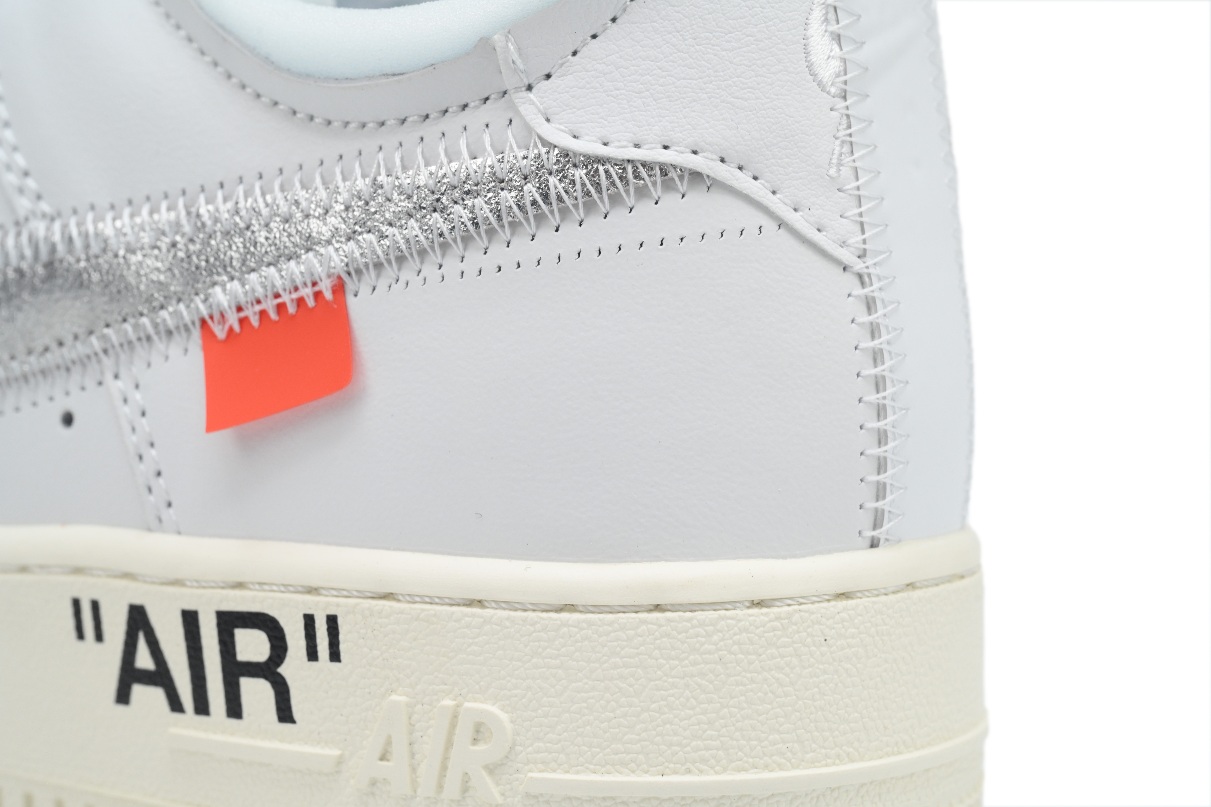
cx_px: 606
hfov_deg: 26.3
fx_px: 2590
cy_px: 404
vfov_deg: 17.7
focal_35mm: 77
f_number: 13
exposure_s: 1/100
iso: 800
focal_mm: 77
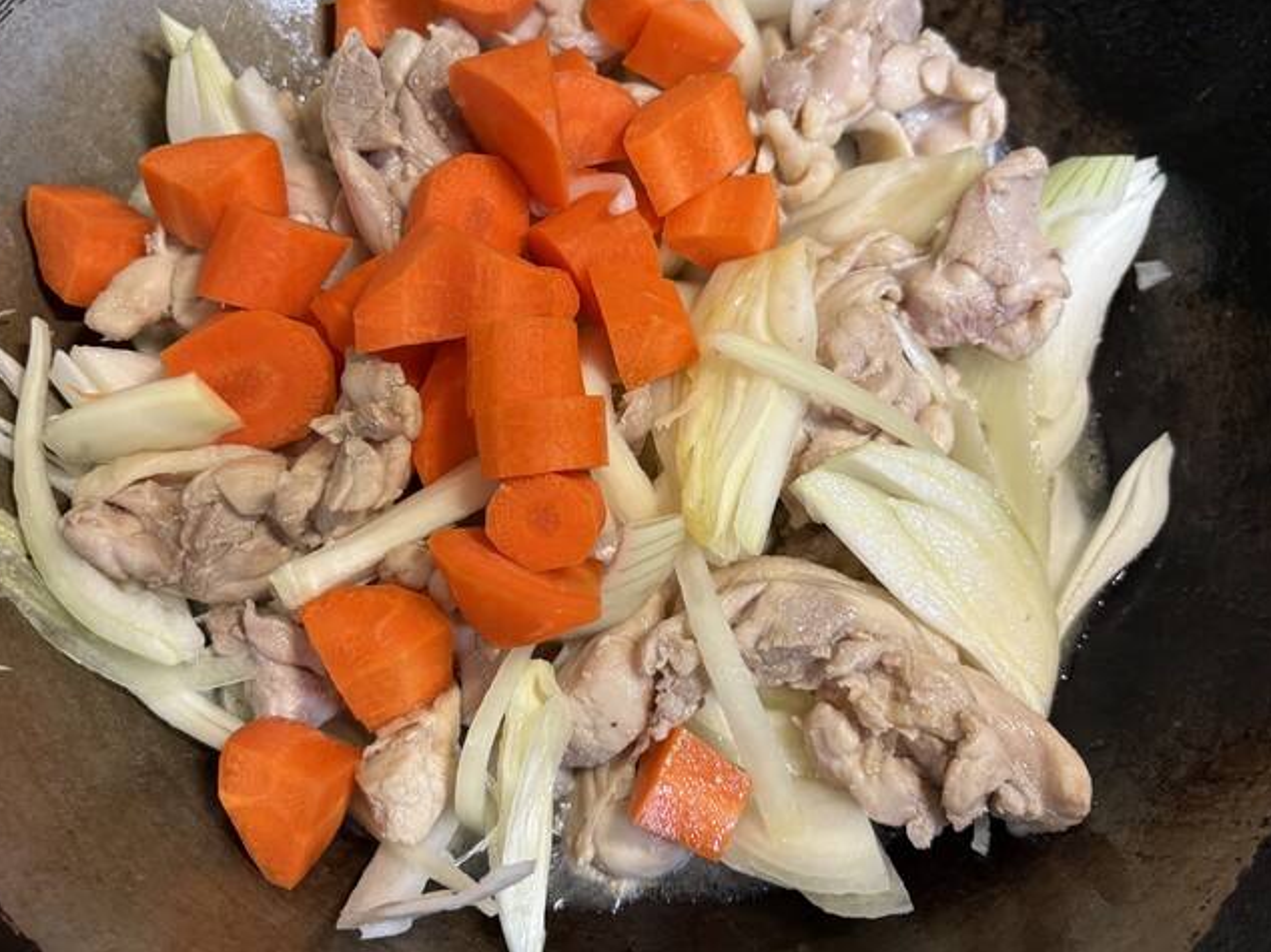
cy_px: 418
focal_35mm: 32
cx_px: 589
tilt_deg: -60.2
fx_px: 1175
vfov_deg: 44.0
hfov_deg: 56.8
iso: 125
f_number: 1.6
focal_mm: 5.96
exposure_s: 1/60
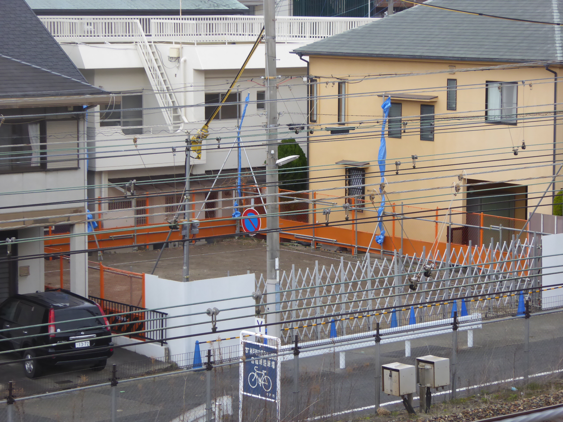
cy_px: 211
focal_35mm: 127
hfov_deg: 15.5
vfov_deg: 11.7
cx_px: 282
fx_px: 2066
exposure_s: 1/60
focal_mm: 20.6
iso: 250
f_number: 5.1
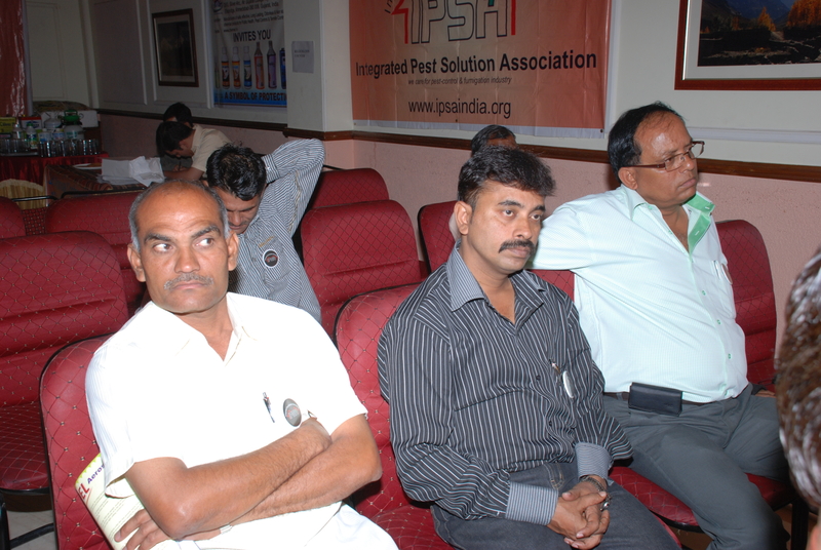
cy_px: 275
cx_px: 410
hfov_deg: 53.1
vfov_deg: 37.0
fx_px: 822
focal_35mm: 36
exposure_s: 1/125
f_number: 9
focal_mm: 24
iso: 200
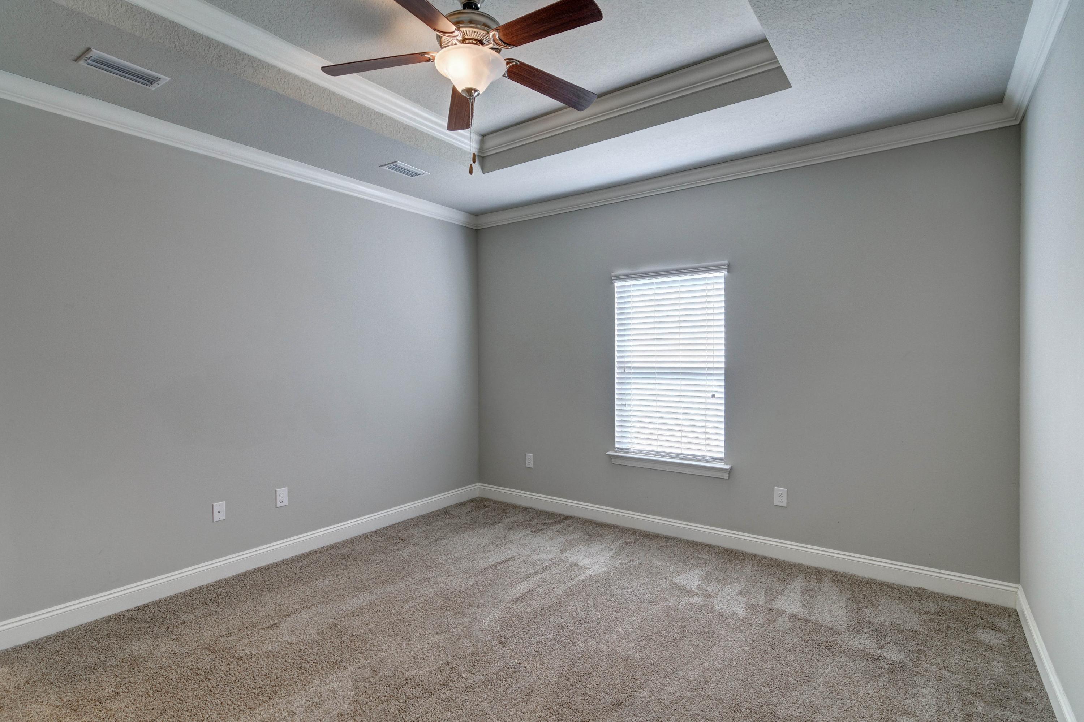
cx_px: 542
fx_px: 482
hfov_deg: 96.7
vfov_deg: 73.7
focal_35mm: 16
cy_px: 361
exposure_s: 1/60
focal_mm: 11
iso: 400
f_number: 7.1
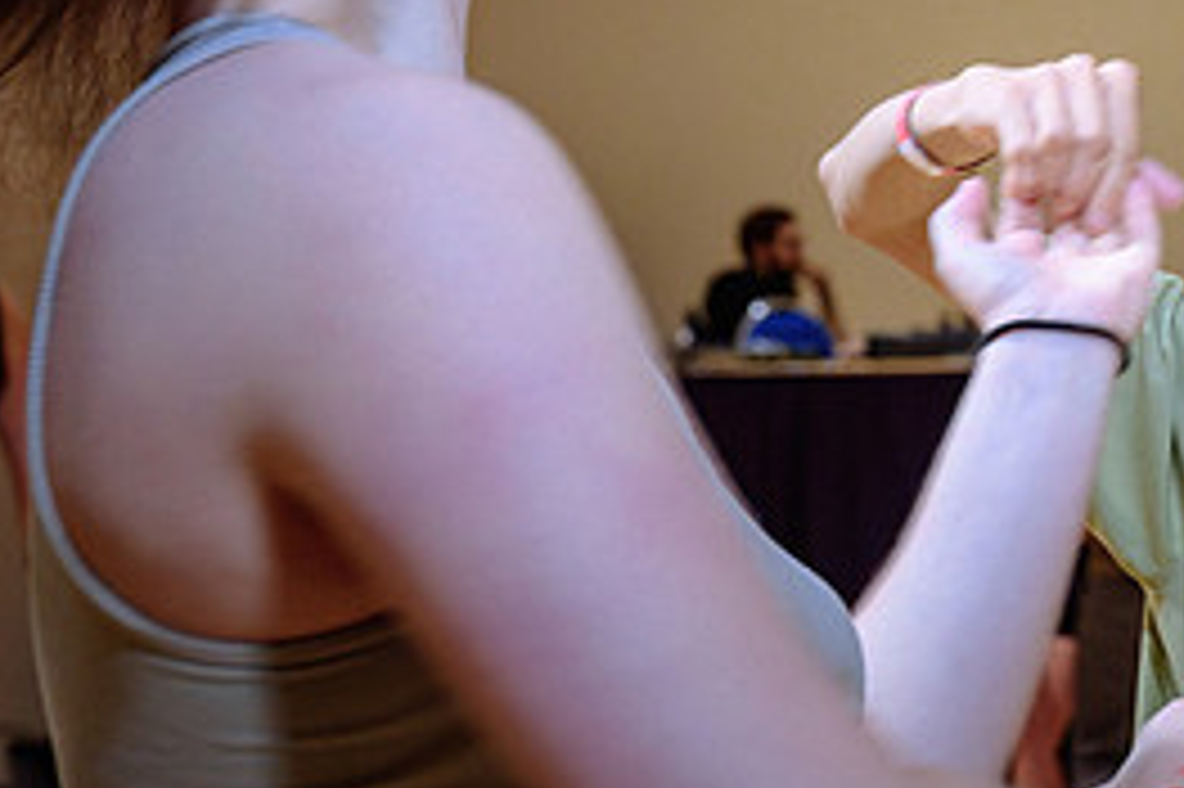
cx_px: 1207
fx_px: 3911
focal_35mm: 119
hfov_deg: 16.8
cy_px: 410
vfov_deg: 11.5
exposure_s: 1/125
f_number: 4.5
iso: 1600
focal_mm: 46
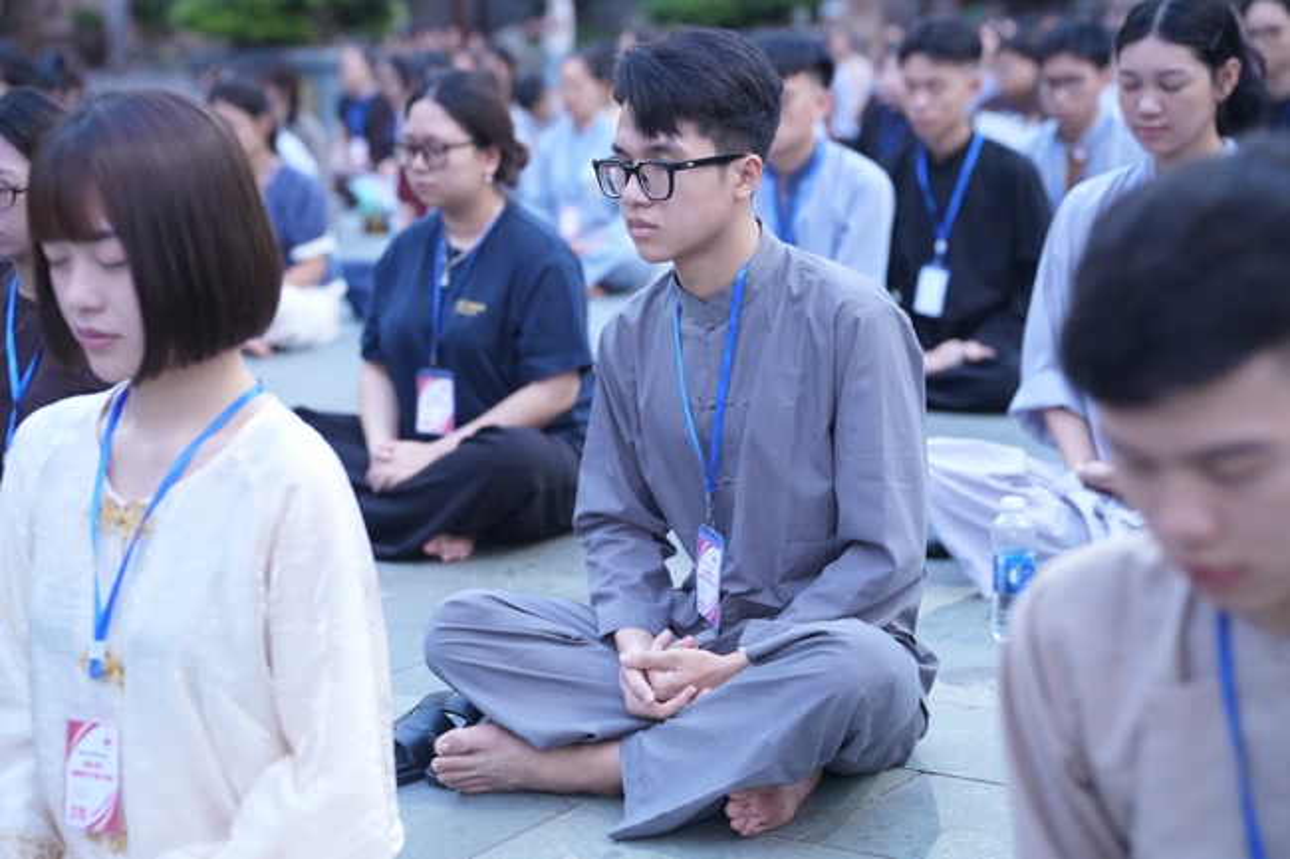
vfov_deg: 18.9
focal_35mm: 72
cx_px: 645
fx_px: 2579
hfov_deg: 28.1
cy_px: 430
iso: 3200
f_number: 3.2
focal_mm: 72
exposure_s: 1/160
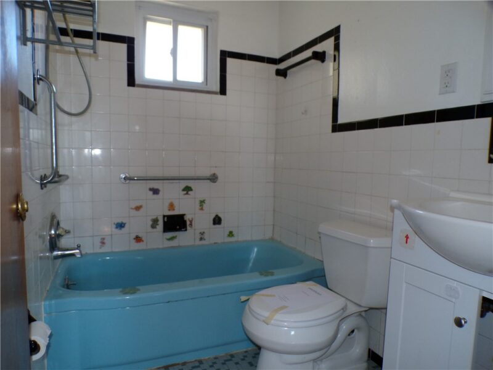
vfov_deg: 56.8
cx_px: 246
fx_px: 342
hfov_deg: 71.6
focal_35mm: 24
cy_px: 185
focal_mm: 4.3
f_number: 3
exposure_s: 1/34
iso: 200
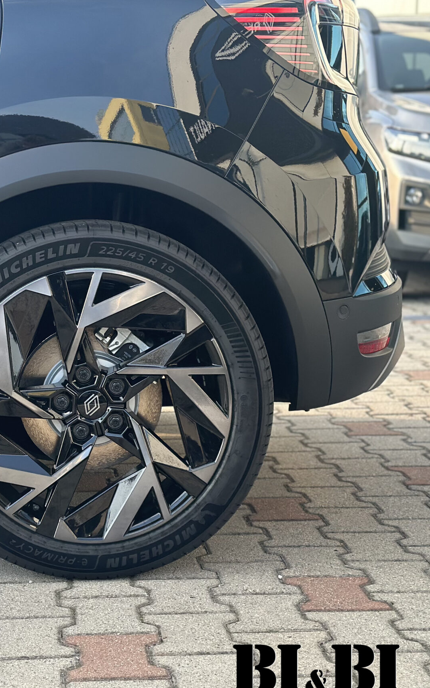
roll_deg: +0.0
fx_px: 1425
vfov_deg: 27.1
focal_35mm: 76
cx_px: 66
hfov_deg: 17.0
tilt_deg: -8.1
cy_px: 349
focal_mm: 6.86
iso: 80
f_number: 1.78
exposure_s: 1/426
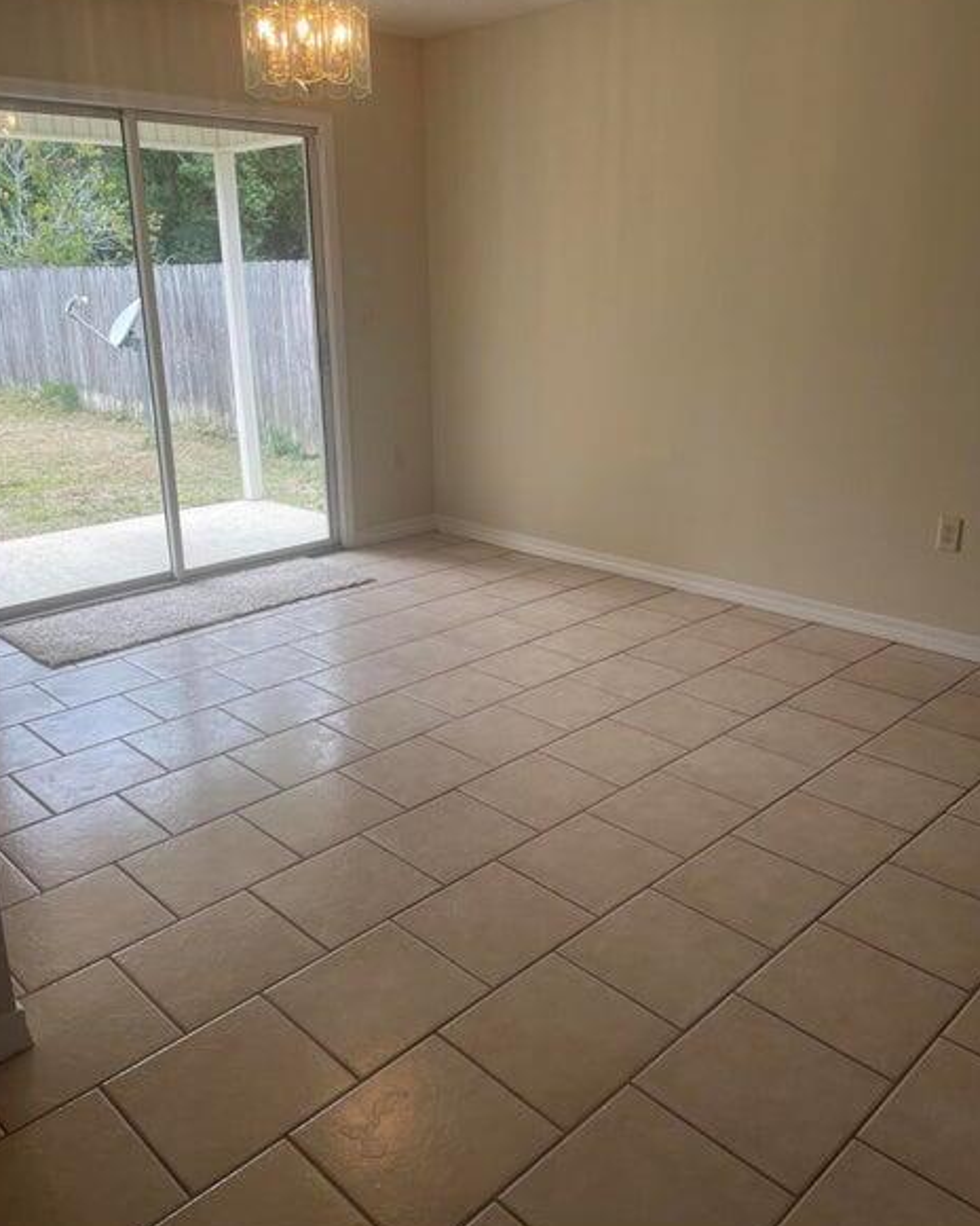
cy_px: 579
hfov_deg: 51.5
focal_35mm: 28
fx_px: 1015
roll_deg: +1.0
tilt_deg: -15.5
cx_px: 482
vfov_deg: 62.2
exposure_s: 1/120
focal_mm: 4.2
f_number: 1.6
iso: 32
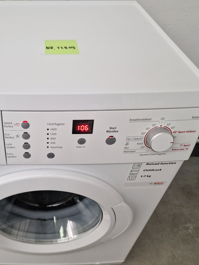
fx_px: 238
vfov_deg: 58.3
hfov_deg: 43.7
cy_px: 133
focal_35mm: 31
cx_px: 46
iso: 160
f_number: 1.8
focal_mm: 6.4
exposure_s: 1/180
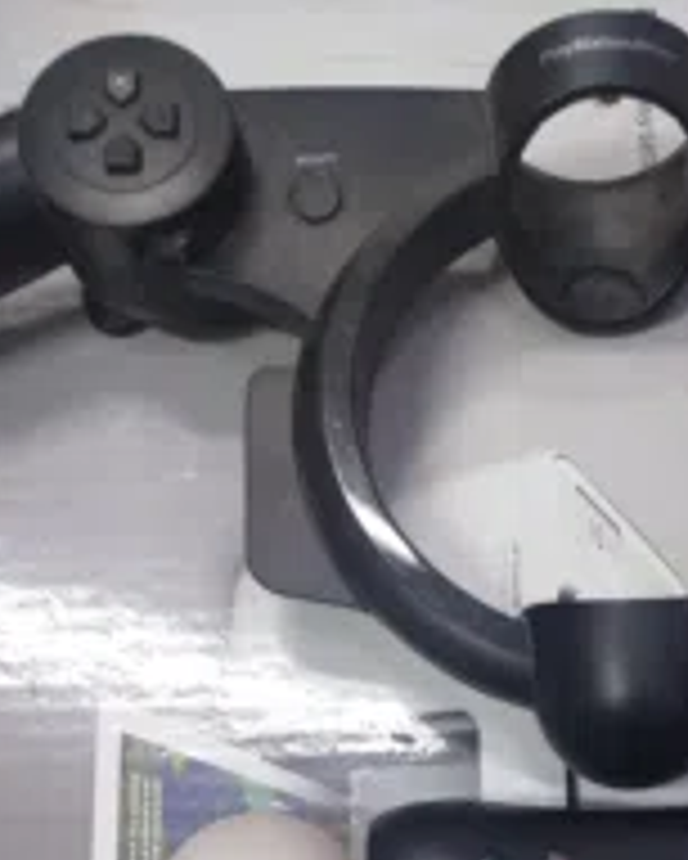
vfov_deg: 34.0
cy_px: 896
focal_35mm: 49
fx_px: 1246
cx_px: 549
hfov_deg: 30.1
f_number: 1.7
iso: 320
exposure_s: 1/33
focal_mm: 5.31
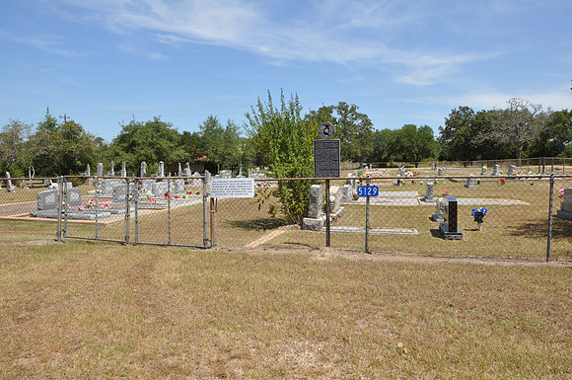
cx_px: 286
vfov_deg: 47.8
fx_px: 428
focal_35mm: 27
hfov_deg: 67.5
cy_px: 190
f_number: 11
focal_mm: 18
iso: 200
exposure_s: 1/125
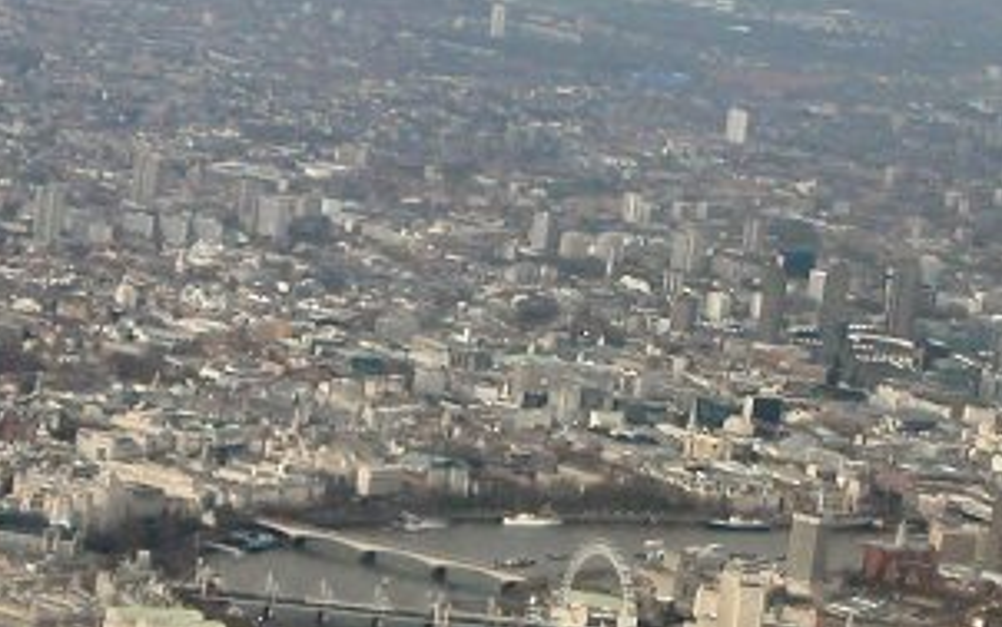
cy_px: 604
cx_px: 504
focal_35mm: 220
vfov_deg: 6.0
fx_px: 6010
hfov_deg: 9.5
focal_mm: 14.9
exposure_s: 1/175
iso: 100
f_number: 4.6
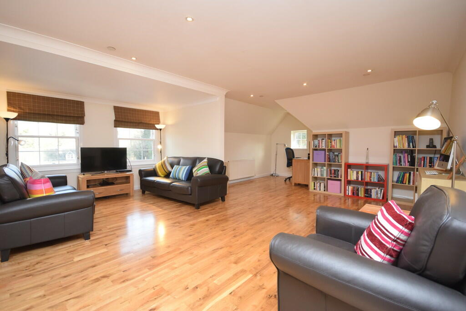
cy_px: 156
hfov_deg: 100.4
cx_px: 233
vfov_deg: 77.4
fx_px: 194
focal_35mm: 15
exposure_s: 1/100
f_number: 5
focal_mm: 10
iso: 800
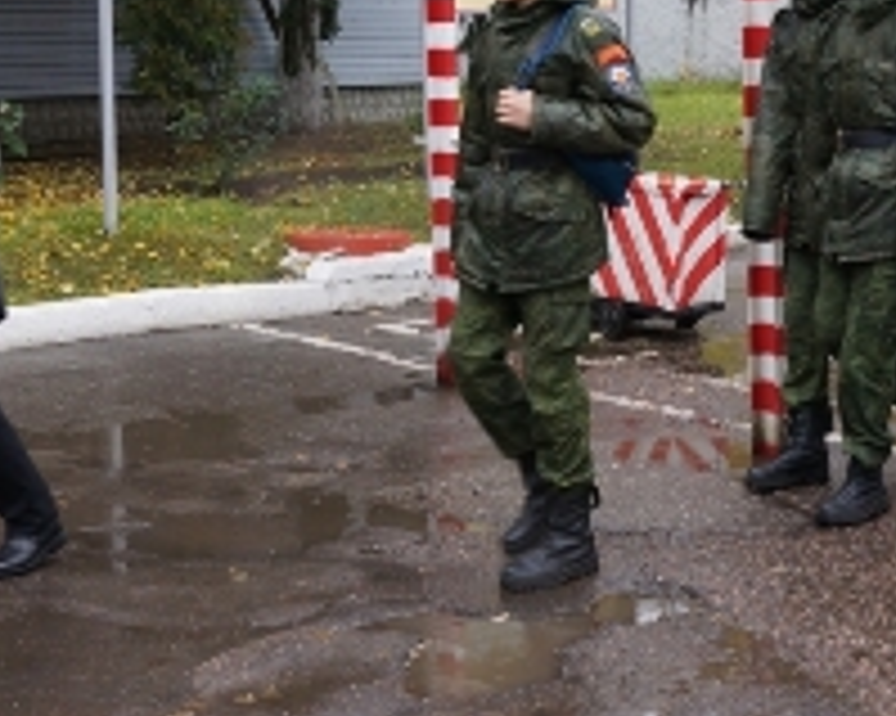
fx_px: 2014
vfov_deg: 19.9
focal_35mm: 76
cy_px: 142
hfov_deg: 24.8
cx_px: 689
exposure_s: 1/125
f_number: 5.6
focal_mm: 24
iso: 400
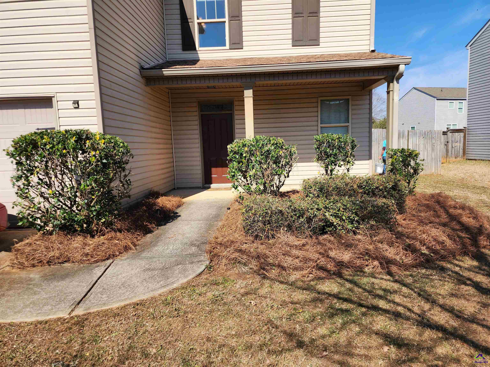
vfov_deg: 58.9
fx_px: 326
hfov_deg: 73.9
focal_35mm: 23
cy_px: 184
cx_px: 245
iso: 12
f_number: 1.8
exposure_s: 1/866
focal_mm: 6.4
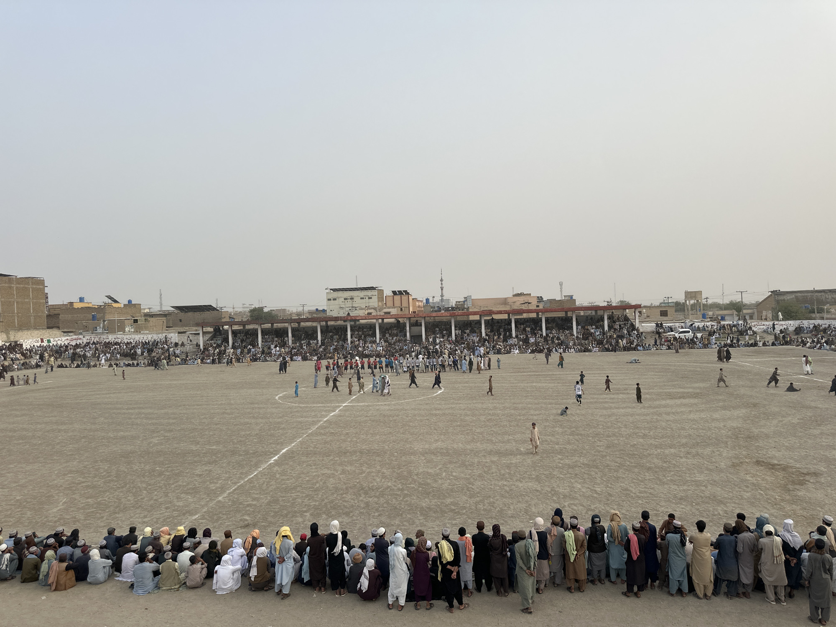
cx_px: 418
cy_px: 314
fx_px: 580
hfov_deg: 71.6
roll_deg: +2.5
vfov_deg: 56.8
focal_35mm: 24
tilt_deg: +0.1
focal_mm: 6.86
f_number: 1.78
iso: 80
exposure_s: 1/1289
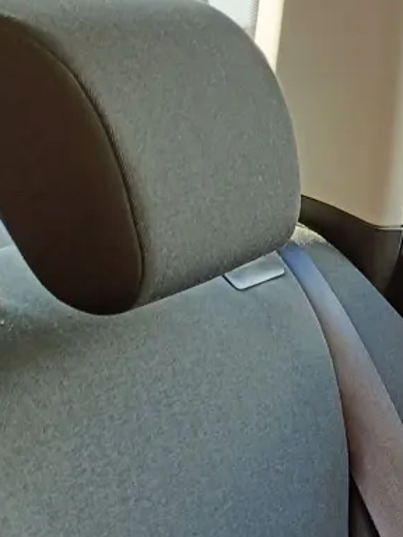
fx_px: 1723
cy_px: 623
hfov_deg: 12.4
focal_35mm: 111
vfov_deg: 17.0
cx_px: 669
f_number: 1.7
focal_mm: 4.7
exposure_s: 1/50
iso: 320
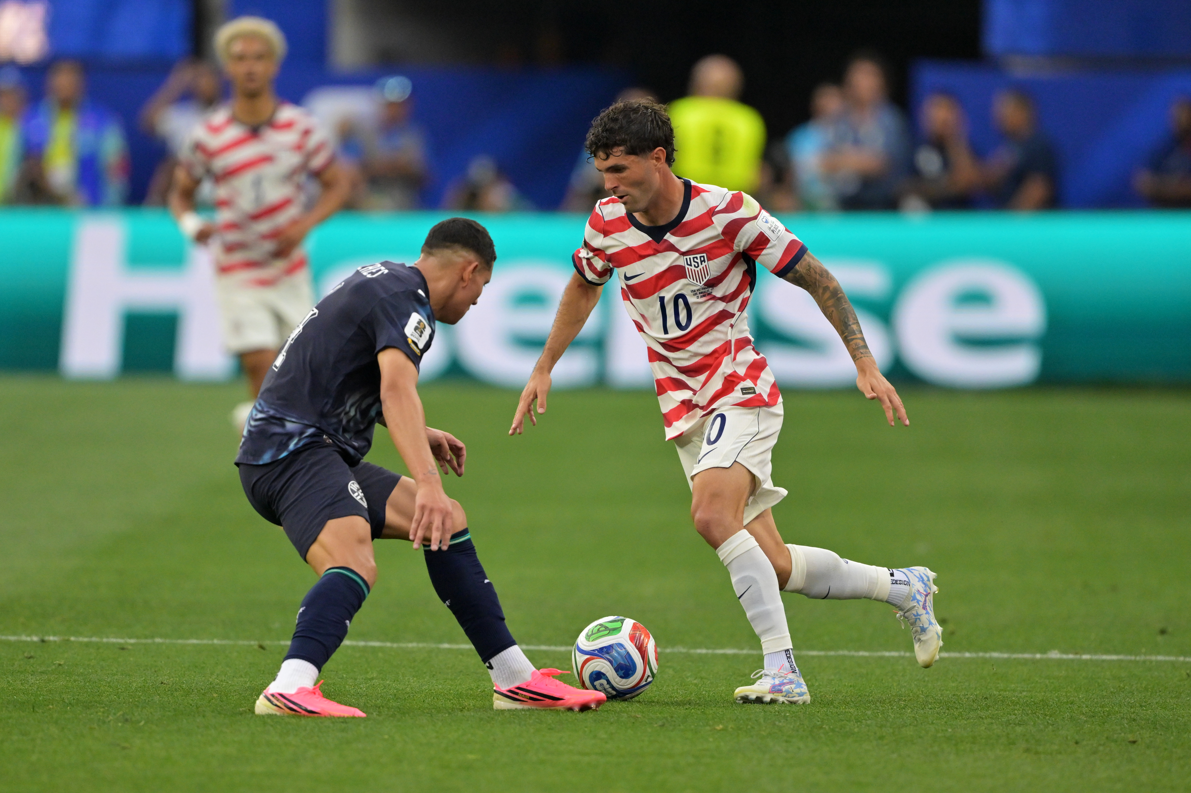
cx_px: 596
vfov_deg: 2.3
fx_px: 19844
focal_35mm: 600
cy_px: 396
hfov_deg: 3.4
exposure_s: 1/4000
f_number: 2.8
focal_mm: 400
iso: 1600
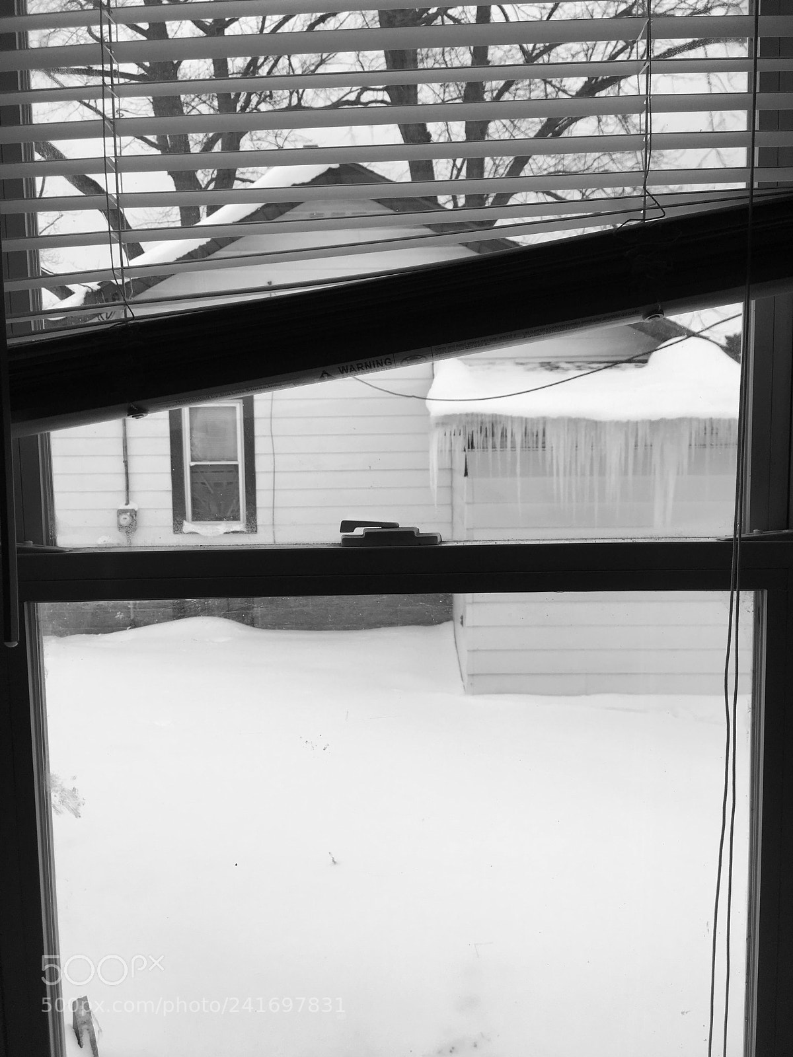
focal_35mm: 29
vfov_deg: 61.7
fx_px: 886
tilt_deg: -5.7
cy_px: 528
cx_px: 396
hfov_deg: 48.2
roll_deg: +0.7
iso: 25
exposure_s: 1/257
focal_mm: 4.15
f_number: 2.2
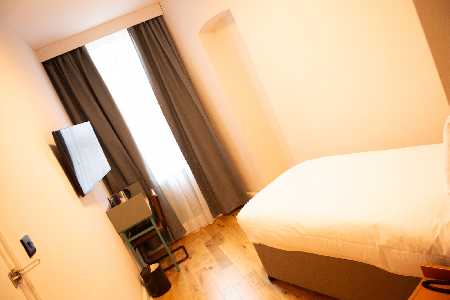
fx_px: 319
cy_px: 150
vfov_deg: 50.4
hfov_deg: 70.4
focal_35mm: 26
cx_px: 225
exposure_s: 1/80
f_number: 2.8
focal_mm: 17
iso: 800
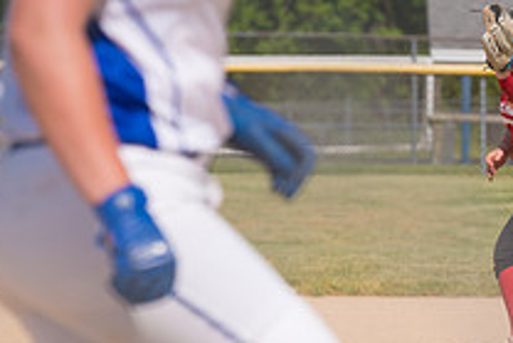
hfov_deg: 4.2
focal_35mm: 488
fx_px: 6959
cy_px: 102
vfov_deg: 2.8
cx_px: 678
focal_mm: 175
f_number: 5.6
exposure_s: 1/1600
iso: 200
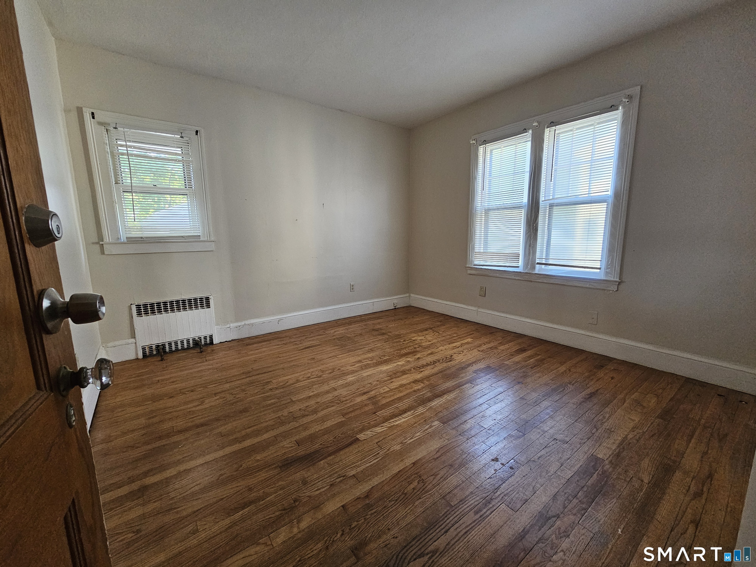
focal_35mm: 13
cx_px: 378
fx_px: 284
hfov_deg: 106.2
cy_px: 284
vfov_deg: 89.9
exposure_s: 1/60
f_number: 2.2
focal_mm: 2.2
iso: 400
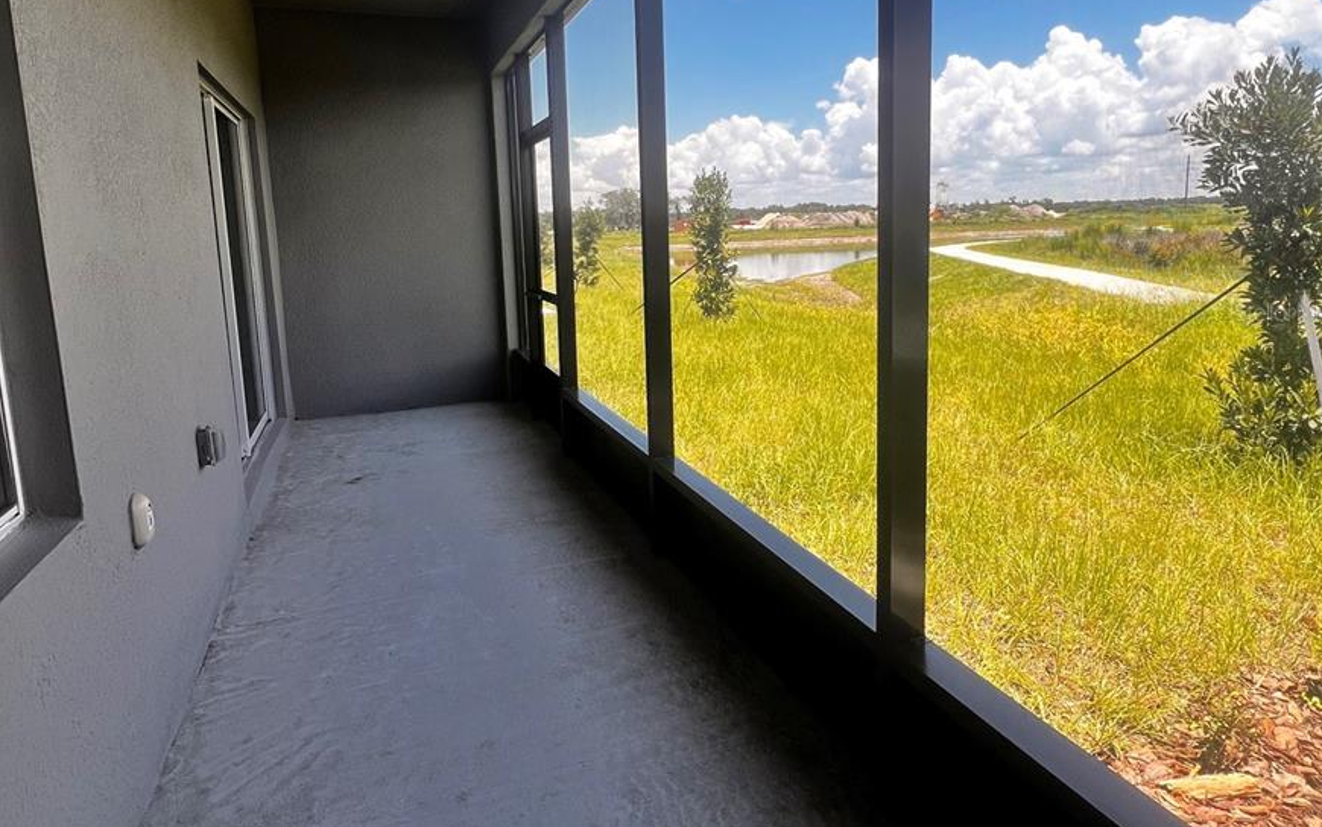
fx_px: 685
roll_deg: +2.1
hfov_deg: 88.0
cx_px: 658
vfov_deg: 61.4
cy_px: 312
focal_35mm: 19
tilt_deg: -6.8
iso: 32
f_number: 1.8
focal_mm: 1.57
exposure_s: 1/451
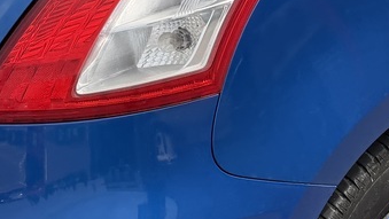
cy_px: -26
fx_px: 1145
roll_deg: +1.0
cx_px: 220
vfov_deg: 10.8
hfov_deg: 19.3
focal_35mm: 111
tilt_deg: -14.4
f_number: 1.78
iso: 100
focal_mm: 6.76
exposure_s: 1/3425
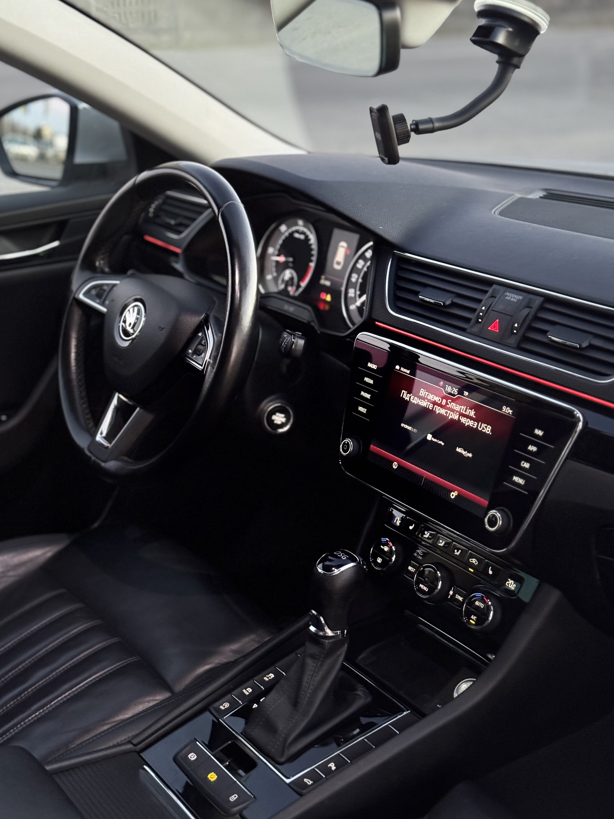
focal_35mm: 49
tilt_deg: -21.1
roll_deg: +2.5
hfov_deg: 29.7
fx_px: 1159
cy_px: 408
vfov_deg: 38.9
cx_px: 301
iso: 500
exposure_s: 1/35
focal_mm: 6.76
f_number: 1.78
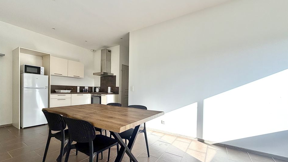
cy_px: 92
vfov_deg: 66.8
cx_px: 143
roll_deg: -1.2
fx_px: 122
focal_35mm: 16
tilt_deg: -1.0
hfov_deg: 99.4
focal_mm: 2.22
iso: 50
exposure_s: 1/344
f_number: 2.2
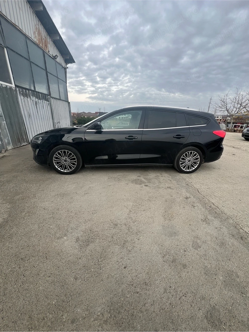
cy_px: 166
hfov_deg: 89.9
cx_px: 124
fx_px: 125
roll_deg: -0.7
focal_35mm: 13
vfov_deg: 106.2
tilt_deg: -19.6
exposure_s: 1/266
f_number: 1.8
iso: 32
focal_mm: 1.57
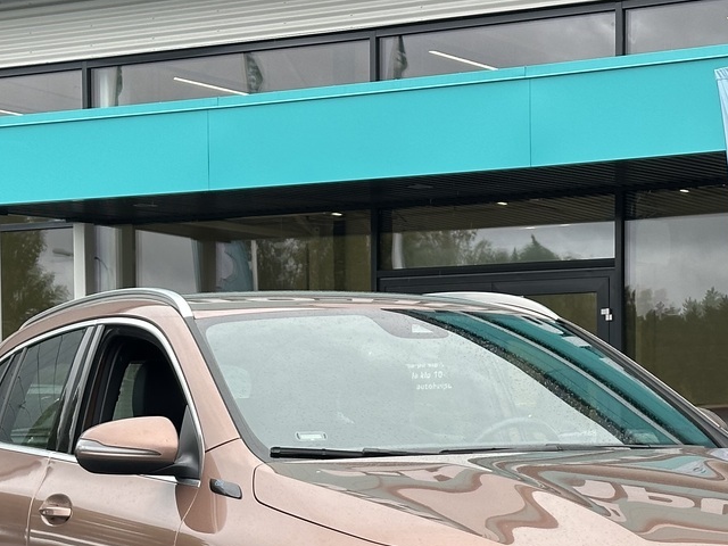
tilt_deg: -0.9
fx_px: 2271
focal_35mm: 108
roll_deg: +0.3
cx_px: 446
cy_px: 503
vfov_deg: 13.6
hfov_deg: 18.2
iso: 64
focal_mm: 6.86
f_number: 1.78
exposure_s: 1/439
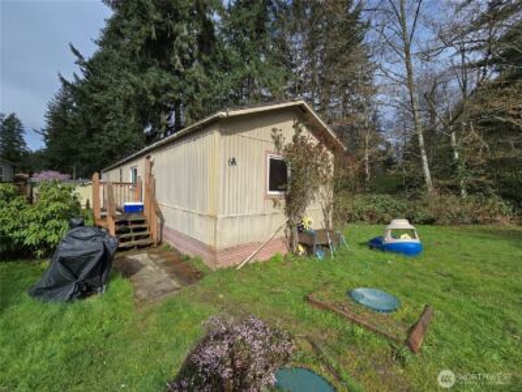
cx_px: 261
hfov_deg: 106.2
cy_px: 196
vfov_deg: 89.9
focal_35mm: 13
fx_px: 196
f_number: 2.2
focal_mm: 2.2
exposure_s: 1/2021
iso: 50
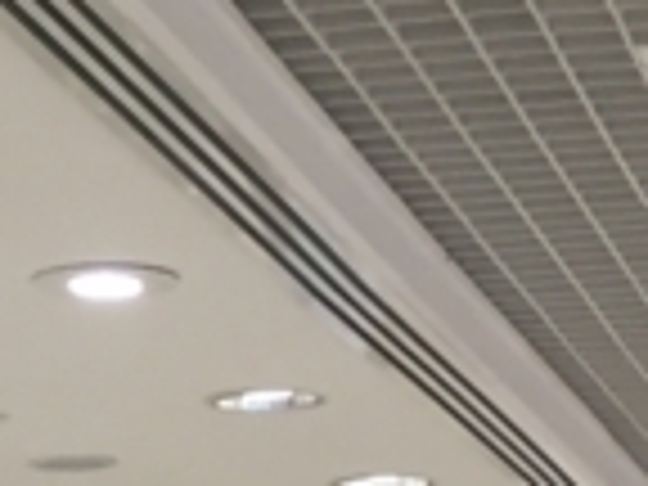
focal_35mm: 206
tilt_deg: -2.7
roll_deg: -0.3
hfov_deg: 9.5
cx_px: -50
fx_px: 3856
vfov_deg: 6.7
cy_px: 1292
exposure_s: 1/33
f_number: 2.2
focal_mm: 4.15
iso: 80
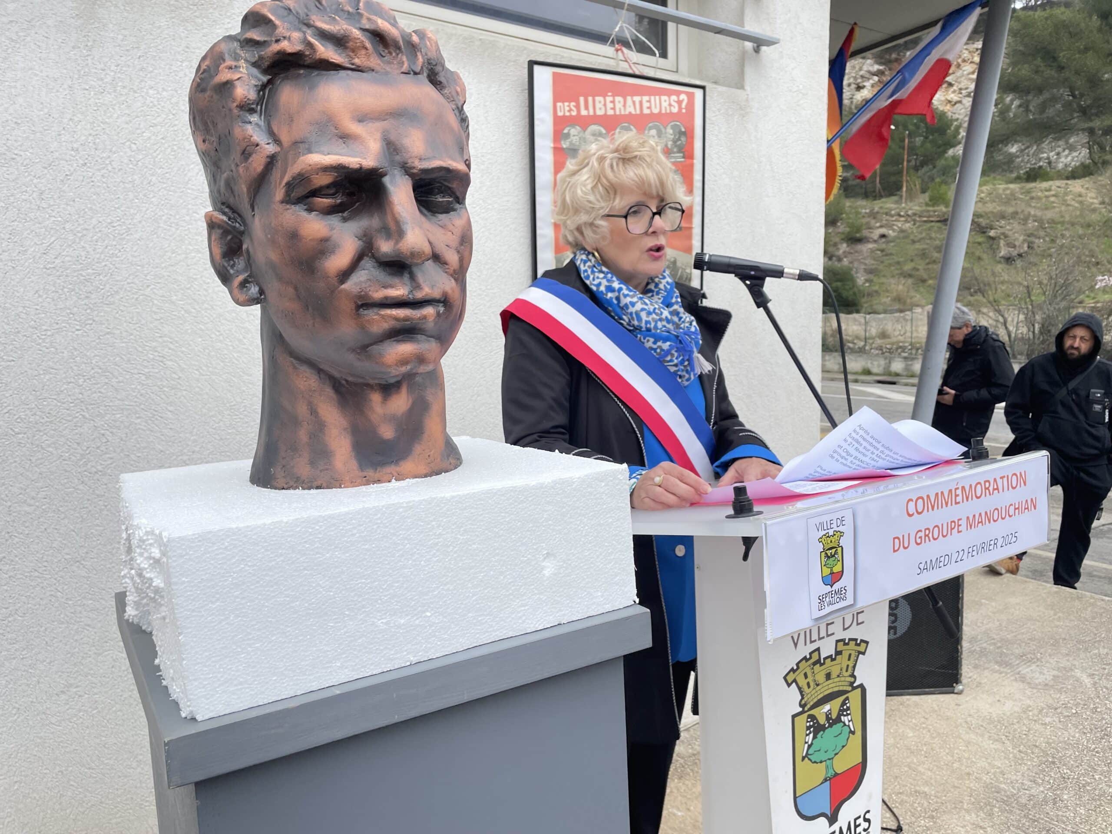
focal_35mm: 26
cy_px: 417
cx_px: 556
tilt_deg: -7.3
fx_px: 835
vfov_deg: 53.1
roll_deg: +0.5
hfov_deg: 67.3
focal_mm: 4.2
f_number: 1.6
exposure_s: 1/558
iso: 32
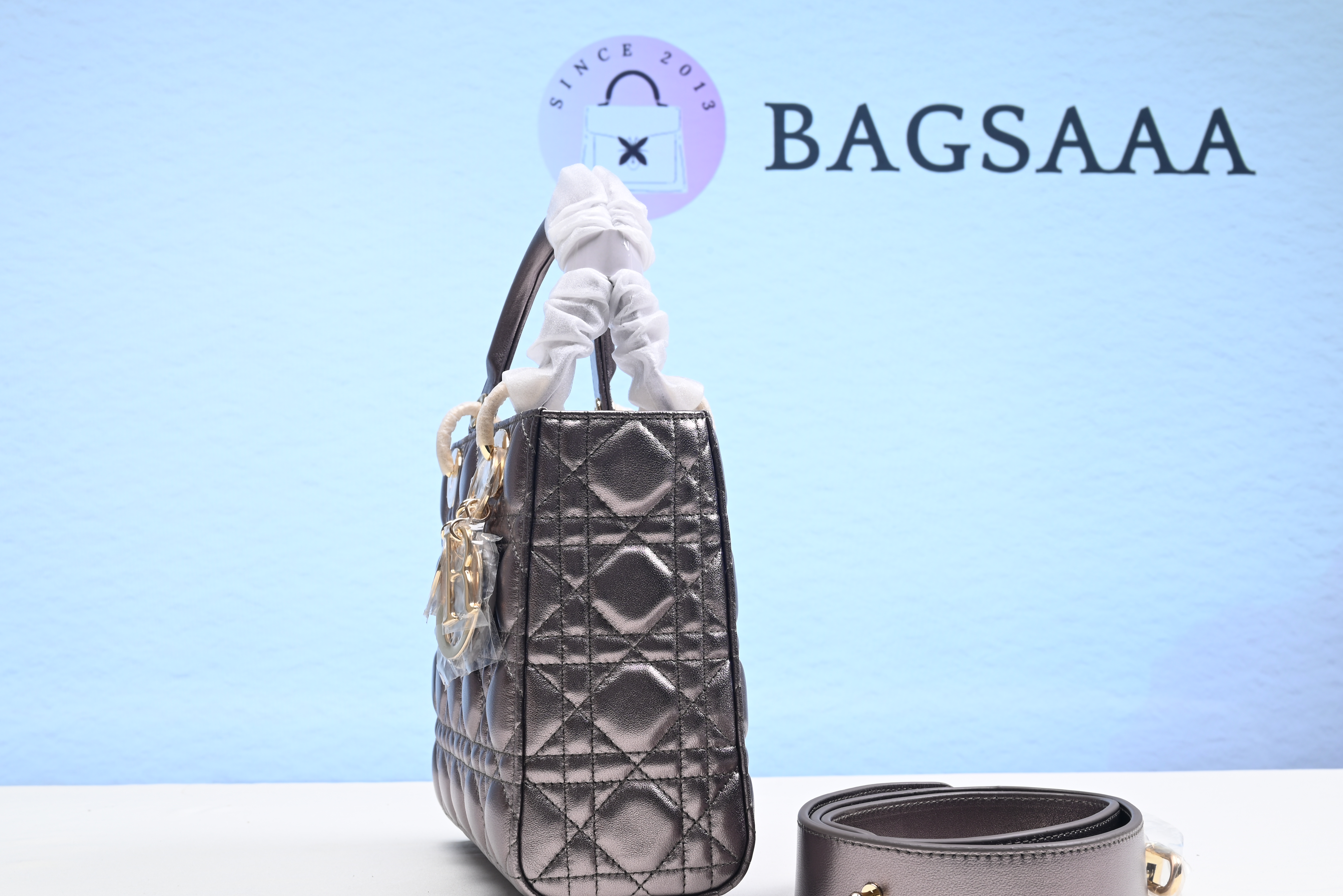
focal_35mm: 46
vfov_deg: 29.3
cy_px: 485
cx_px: 606
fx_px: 1717
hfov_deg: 42.7
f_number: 16
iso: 100
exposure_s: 1/2
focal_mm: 41
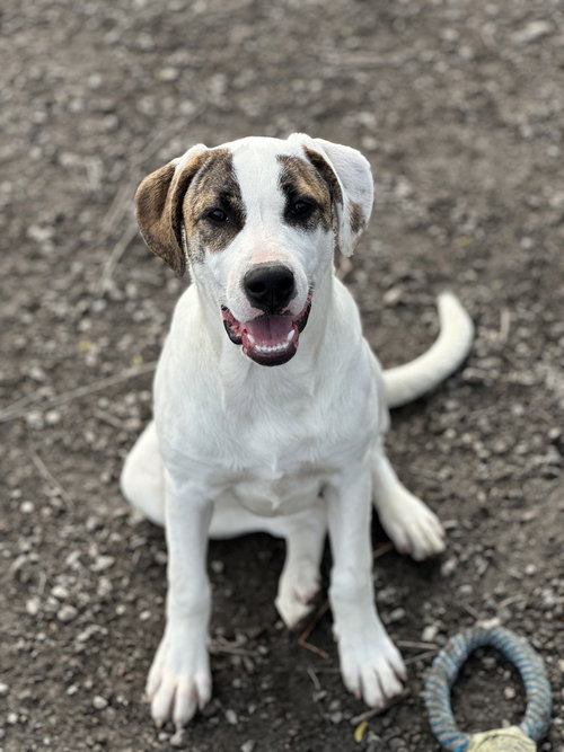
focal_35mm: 77
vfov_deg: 25.3
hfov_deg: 19.1
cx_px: 282
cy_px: 376
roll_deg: -0.8
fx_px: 1673
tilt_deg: -41.8
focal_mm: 9
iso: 25
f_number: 2.8
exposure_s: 1/121
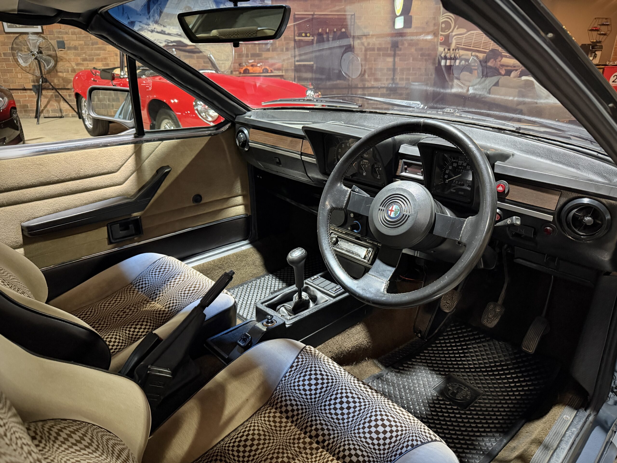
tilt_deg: -22.3
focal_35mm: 24
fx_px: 428
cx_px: 308
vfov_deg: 56.8
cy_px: 232
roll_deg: +0.5
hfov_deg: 71.6
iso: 800
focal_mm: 6.76
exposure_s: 1/33
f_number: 1.78
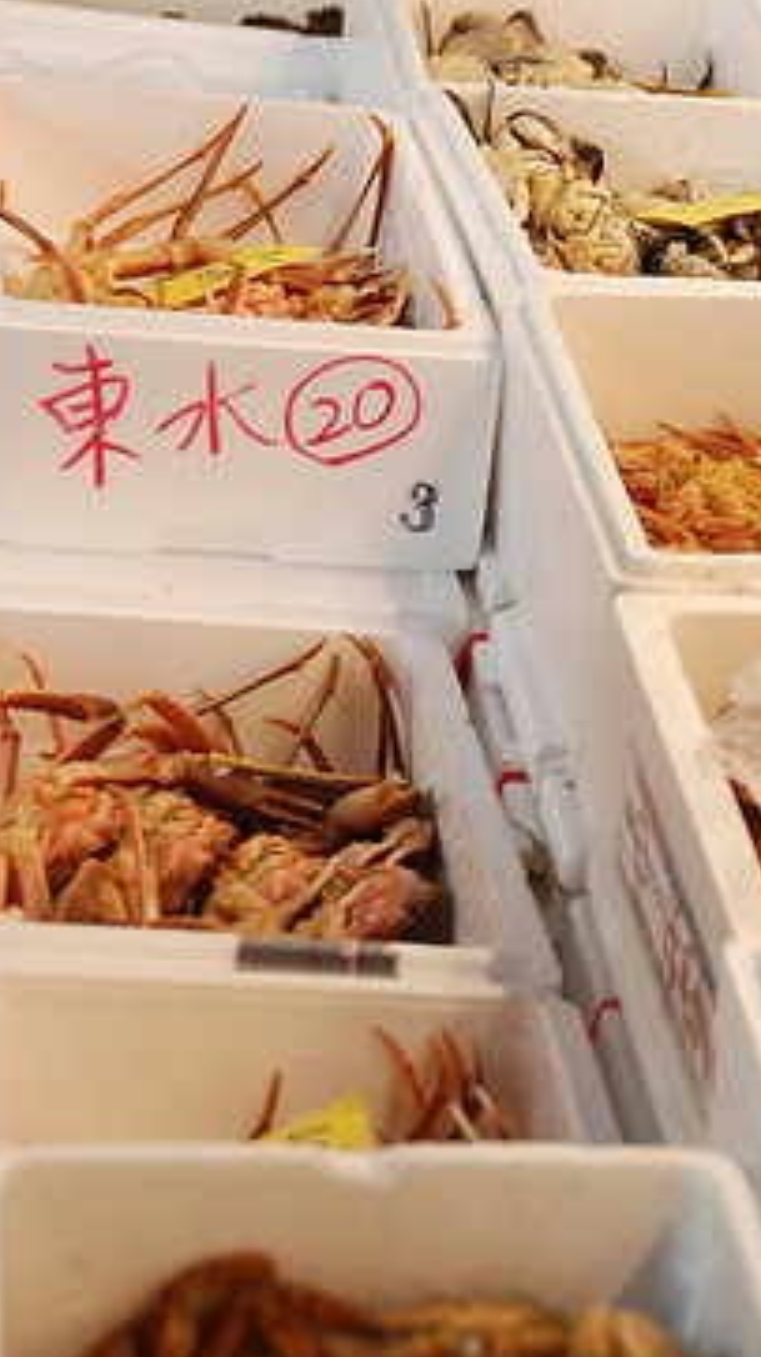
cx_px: 527
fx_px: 4926
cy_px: 574
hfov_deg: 8.8
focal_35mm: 137
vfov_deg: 15.7
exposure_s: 1/30
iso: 400
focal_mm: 70
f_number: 5
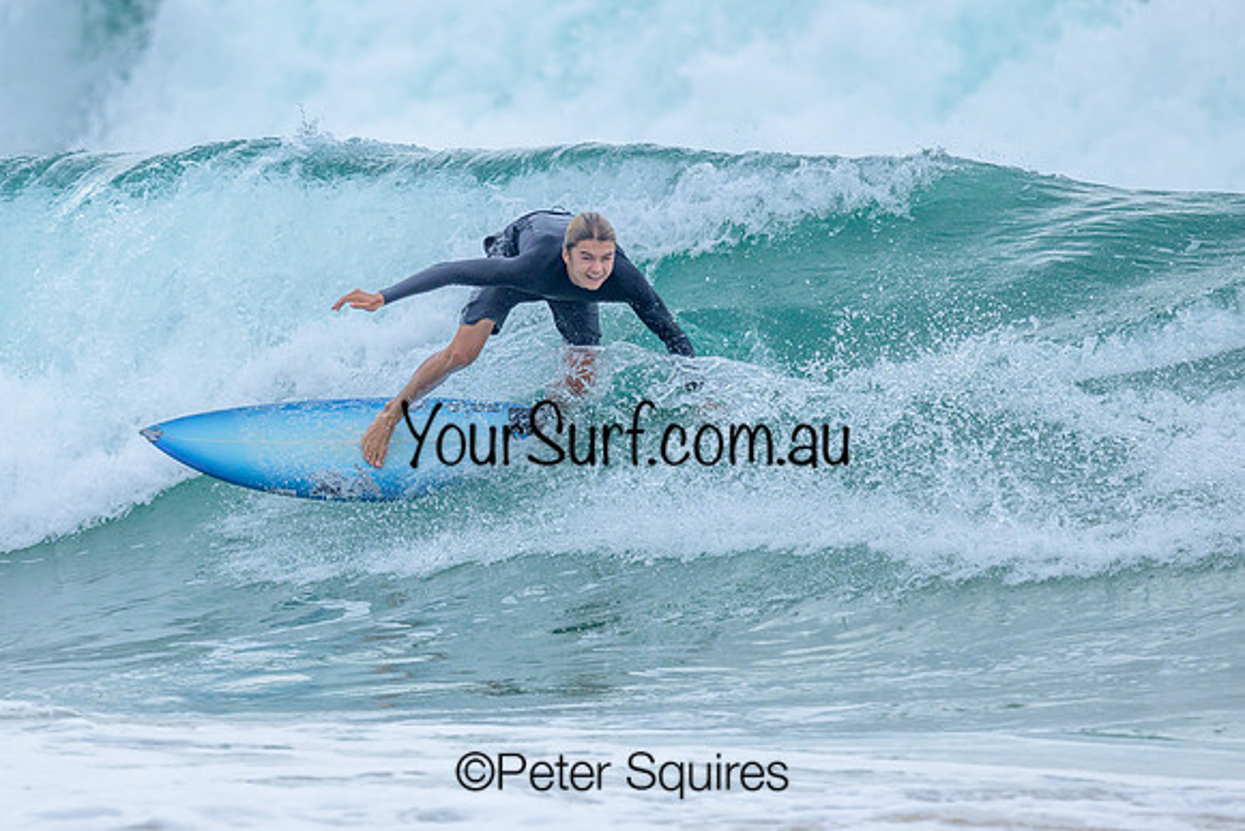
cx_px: 520
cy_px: 261
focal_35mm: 1100
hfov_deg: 1.9
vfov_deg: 1.3
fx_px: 38035
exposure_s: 1/2500
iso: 560
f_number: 6.3
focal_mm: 800
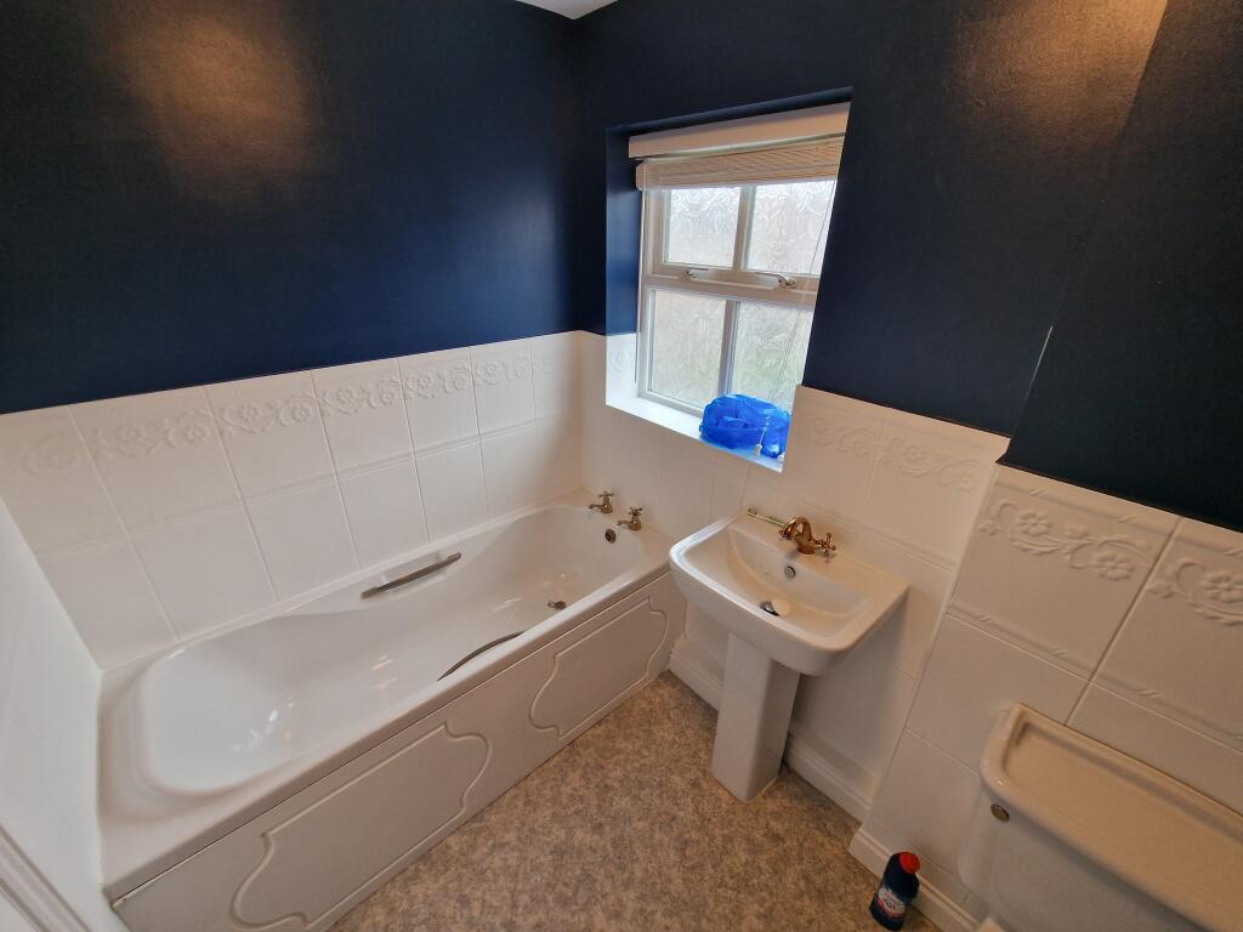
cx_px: 622
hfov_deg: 106.2
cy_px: 466
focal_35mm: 13
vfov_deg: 89.9
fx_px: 467
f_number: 2.2
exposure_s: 1/50
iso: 125
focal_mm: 2.2
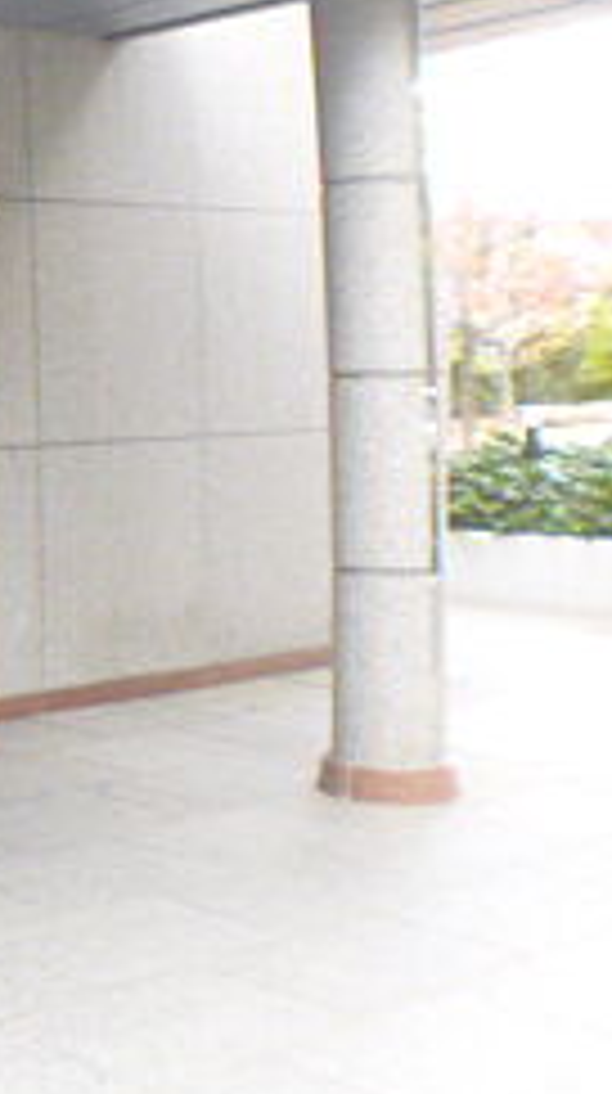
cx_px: -608
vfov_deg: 22.9
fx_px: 2664
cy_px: 221
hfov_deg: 11.7
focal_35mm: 92
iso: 200
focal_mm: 5.7
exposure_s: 1/60
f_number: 2.9
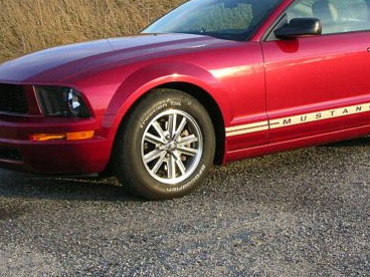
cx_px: 218
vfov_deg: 25.3
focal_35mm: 57
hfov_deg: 33.7
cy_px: 58
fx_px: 609
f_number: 5.6
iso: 200
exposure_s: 1/244
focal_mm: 8.9
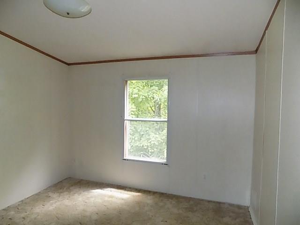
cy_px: 112
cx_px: 150
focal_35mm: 23
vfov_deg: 58.9
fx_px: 199
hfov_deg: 73.9
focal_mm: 4
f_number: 3.1
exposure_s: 1/160
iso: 800
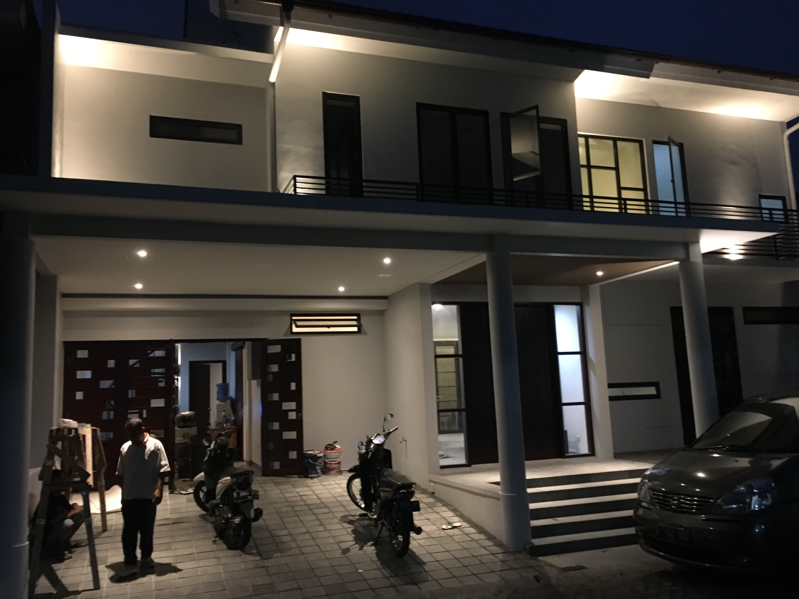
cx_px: 400
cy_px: 300
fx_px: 669
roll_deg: +3.2
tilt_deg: +9.9
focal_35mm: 29
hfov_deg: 61.7
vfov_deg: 48.2
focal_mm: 4.15
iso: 400
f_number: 2.2
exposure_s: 1/17
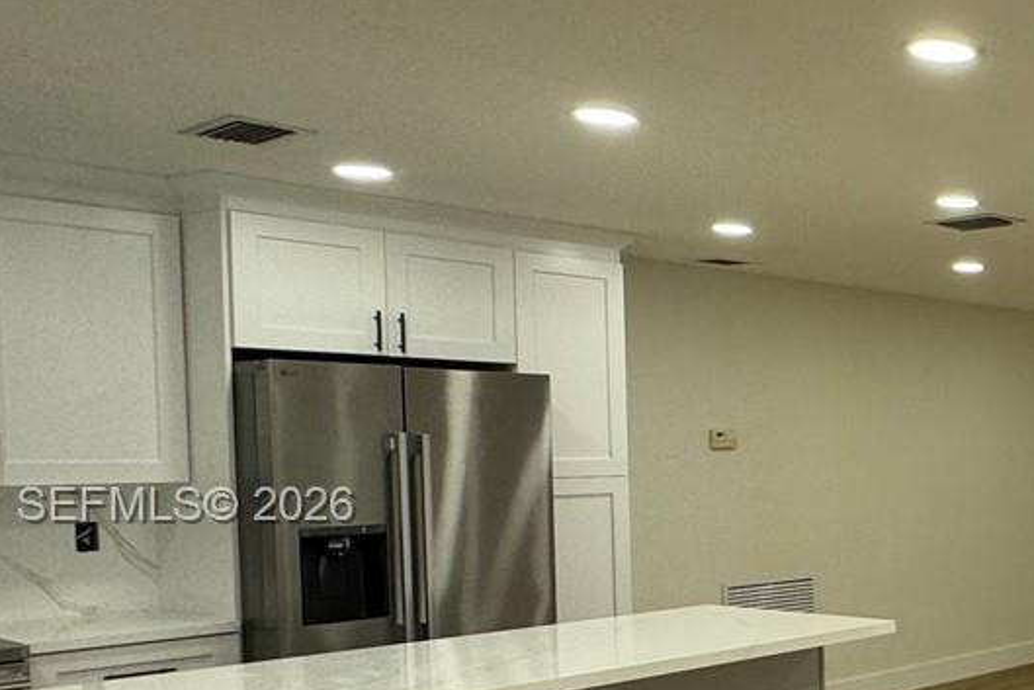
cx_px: 1310
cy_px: 508
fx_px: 1264
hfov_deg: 33.7
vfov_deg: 30.1
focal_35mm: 44
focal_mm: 2.22
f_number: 2.2
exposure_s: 1/120
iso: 80
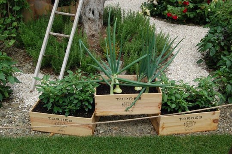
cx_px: 116
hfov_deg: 41.1
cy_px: 77
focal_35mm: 48
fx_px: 309
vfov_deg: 28.0
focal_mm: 32
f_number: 10
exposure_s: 1/250
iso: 200
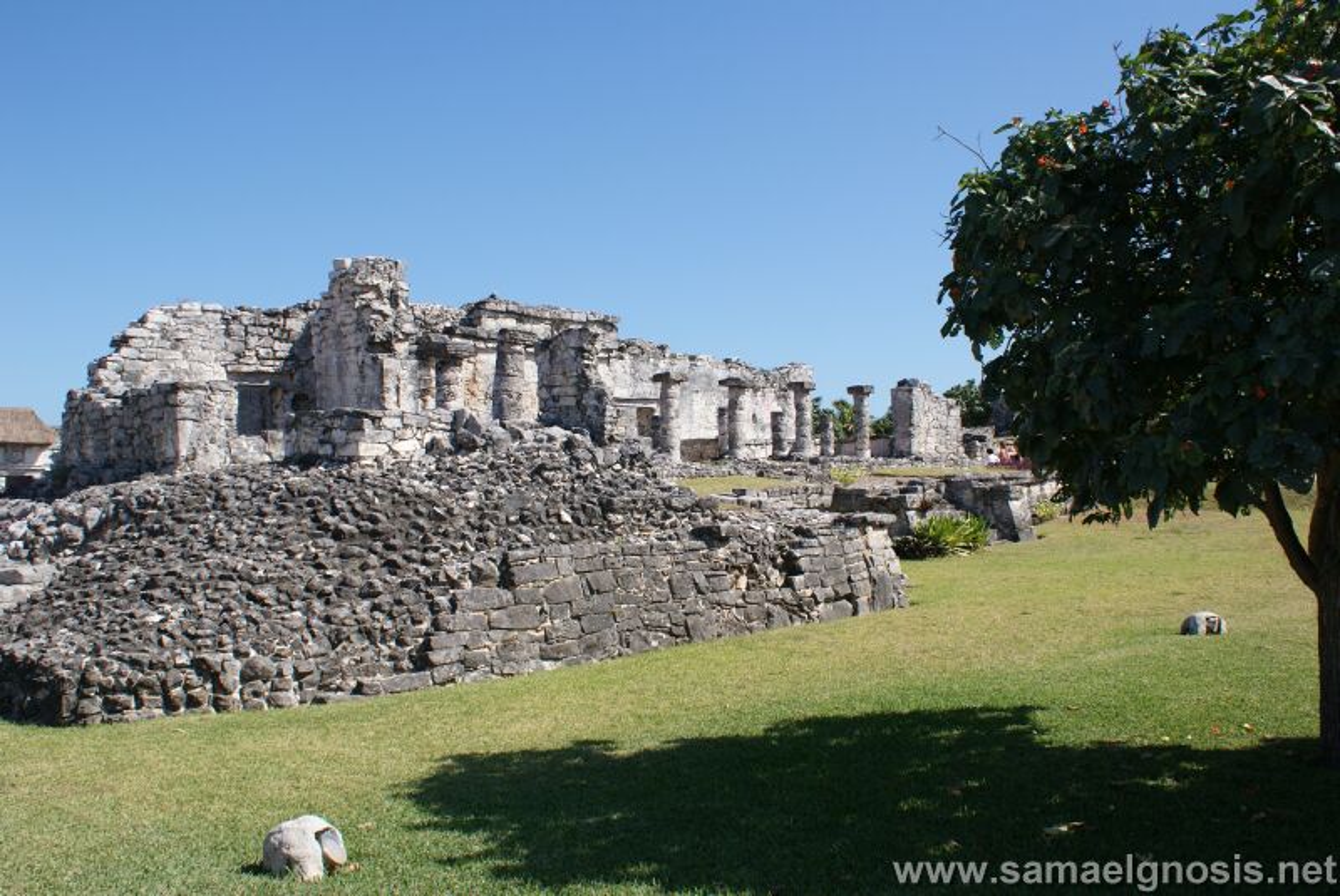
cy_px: 448
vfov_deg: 43.7
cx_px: 670
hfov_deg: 61.9
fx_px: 1118
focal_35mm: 30
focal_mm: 20
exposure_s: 1/160
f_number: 10
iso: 100
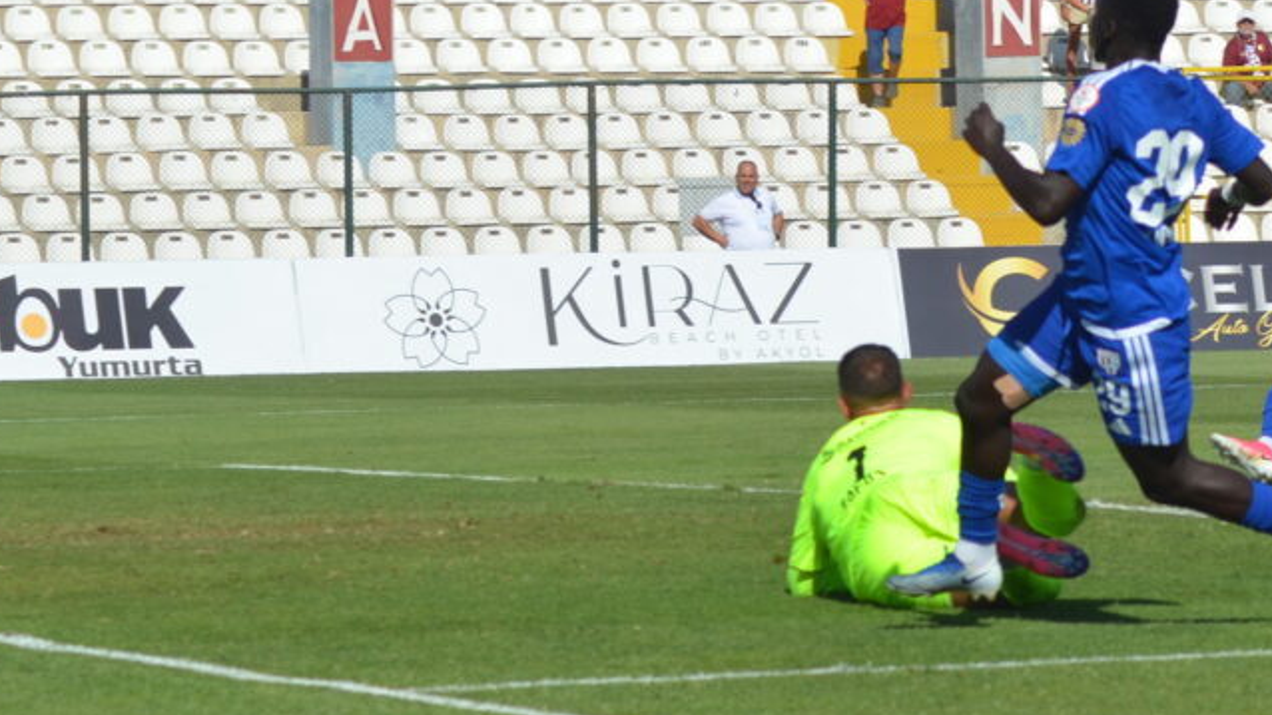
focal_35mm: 283
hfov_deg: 7.6
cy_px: 119
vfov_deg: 4.3
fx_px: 9546
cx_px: 1087
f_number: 8
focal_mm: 90
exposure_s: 1/1000
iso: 200
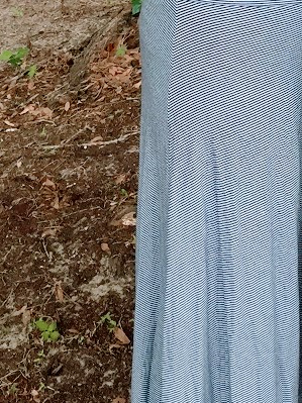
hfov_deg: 14.8
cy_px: -154
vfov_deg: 18.8
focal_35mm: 95
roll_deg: -0.1
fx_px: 1106
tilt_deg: -11.6
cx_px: 397
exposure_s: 1/40
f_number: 2.2
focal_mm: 4.15
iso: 32
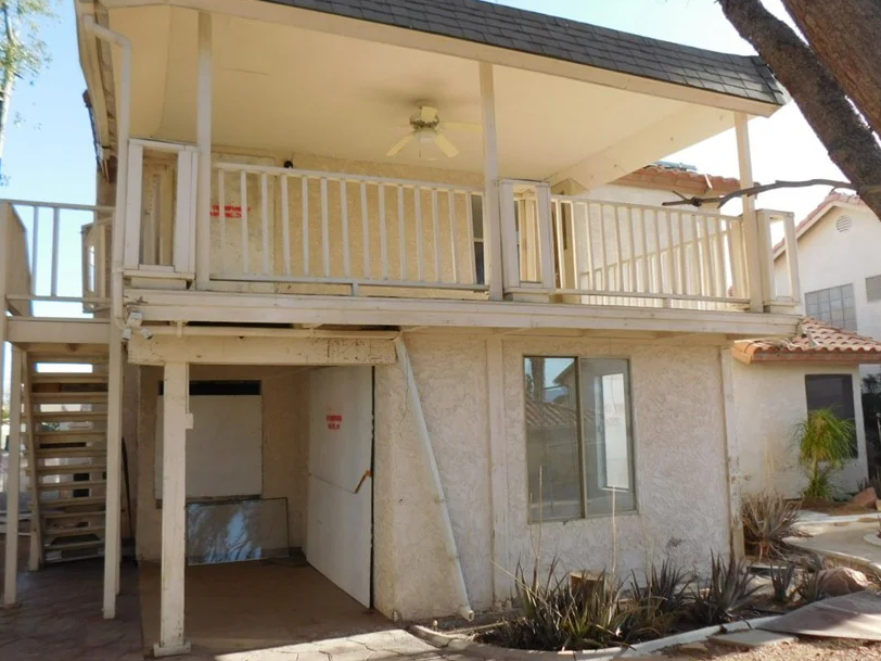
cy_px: 341
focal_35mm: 29
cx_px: 461
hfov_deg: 61.6
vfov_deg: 48.2
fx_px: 738
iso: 125
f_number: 3
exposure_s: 1/500
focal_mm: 4
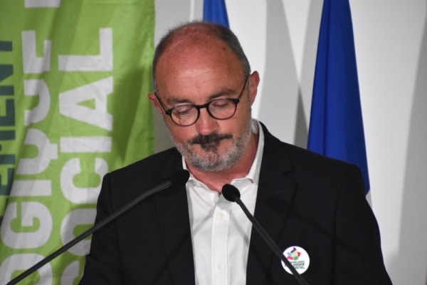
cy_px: 142
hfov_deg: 5.7
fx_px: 4270
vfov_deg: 3.8
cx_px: 214
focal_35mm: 360
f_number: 6.3
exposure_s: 1/500
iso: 3200
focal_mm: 240
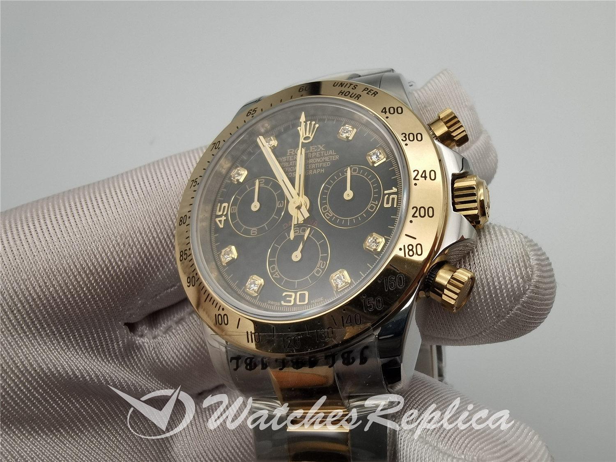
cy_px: 231
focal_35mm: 26
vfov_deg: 53.1
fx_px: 463
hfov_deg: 67.3
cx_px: 308
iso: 50
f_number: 2.2
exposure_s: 1/149
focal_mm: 2.26
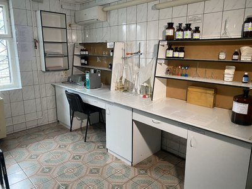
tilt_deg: -11.8
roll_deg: +0.5
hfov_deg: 67.3
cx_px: 126
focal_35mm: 26
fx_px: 189
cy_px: 94
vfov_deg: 53.1
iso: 400
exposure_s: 1/60
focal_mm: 4.25
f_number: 1.8
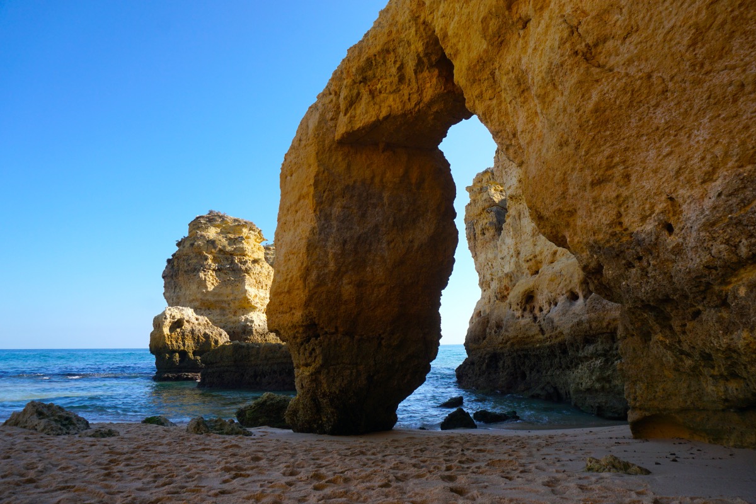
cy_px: 252
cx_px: 378
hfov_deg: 73.7
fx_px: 504
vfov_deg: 53.1
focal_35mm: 24
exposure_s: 1/400
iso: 160
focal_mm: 16
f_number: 7.1
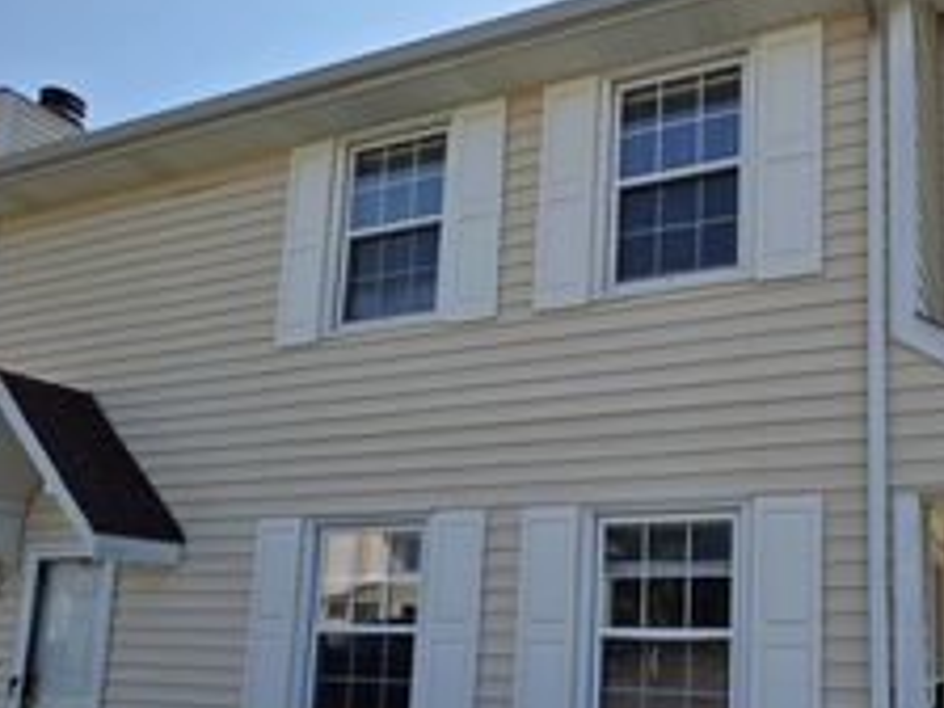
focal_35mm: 29
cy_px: 533
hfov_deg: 57.5
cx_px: 742
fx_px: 791
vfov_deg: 46.5
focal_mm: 2.2
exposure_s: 1/3009
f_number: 1.9
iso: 40
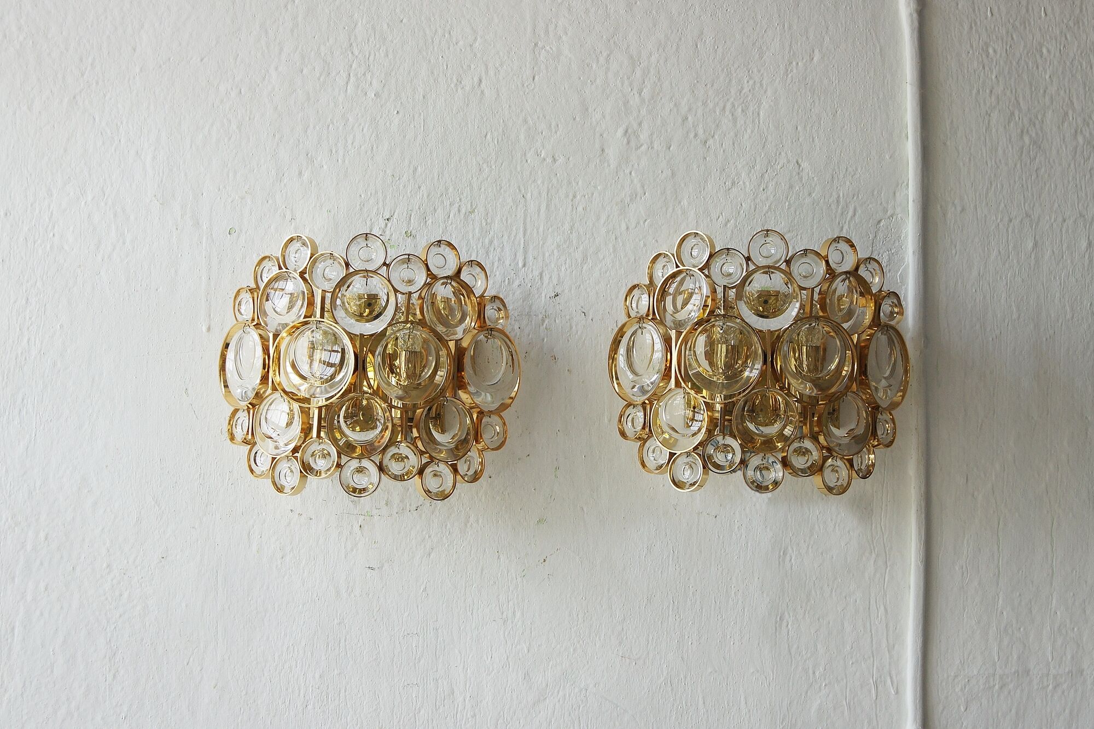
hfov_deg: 29.9
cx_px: 547
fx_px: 2051
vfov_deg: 20.2
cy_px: 364
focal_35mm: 68
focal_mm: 45
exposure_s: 1/250
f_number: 5.6
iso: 400
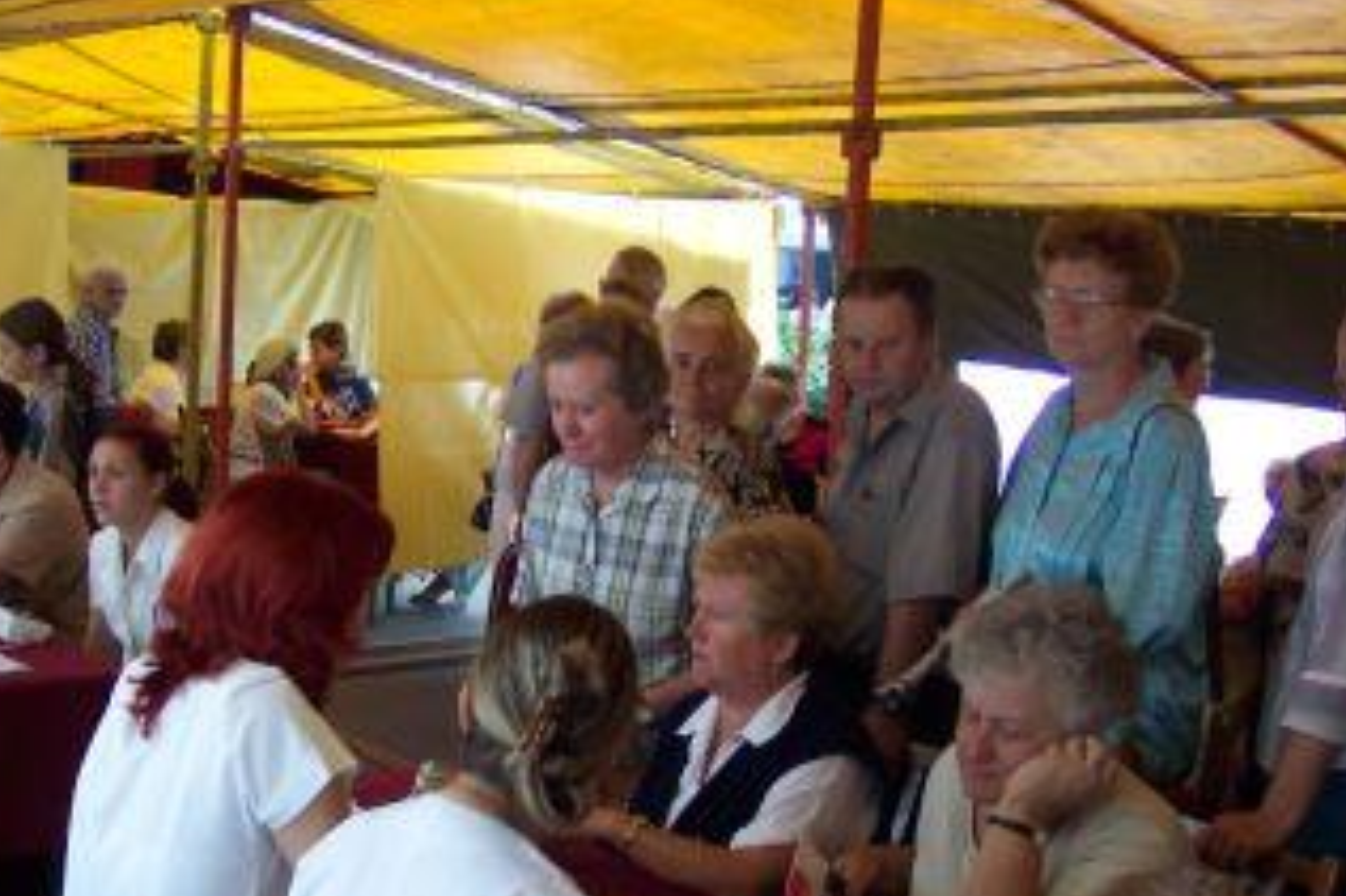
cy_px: 442
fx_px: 1794
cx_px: 577
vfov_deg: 28.0
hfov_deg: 41.0
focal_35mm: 48
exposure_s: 1/250
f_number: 2.8
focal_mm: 8
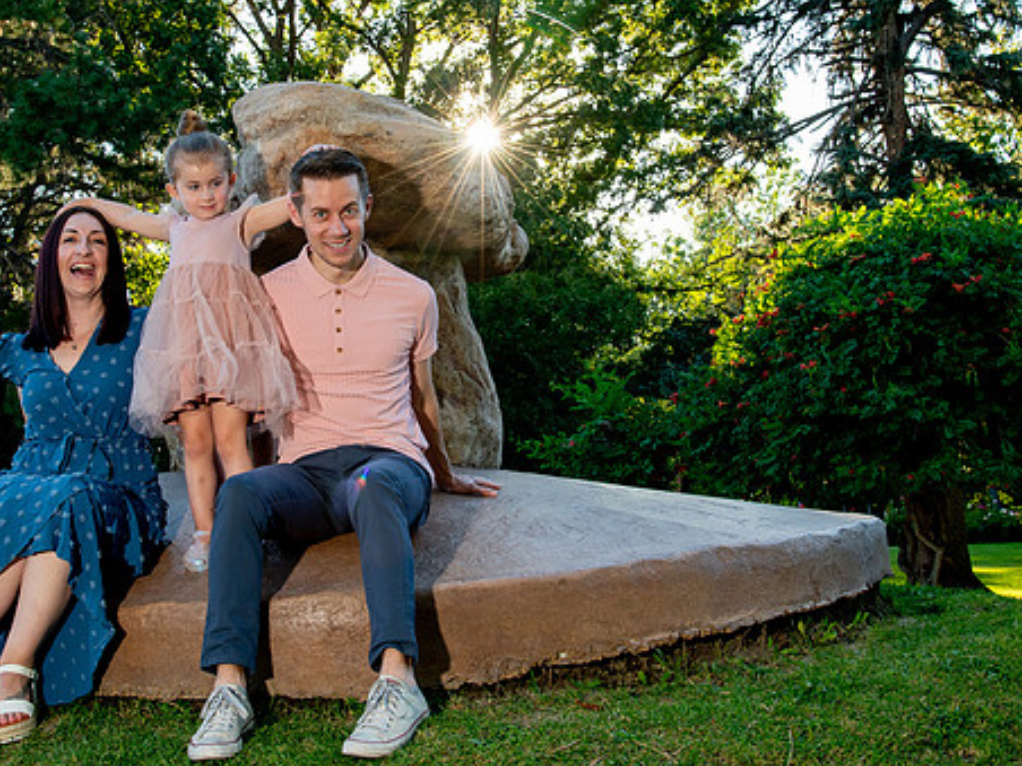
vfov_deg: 25.6
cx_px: 419
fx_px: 1683
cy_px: 297
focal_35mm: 57
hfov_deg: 33.7
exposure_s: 1/200
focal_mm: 38
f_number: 10
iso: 1000
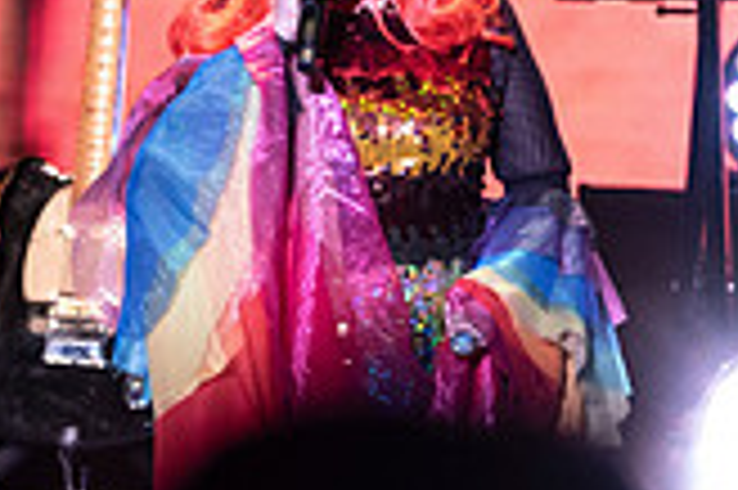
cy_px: -305
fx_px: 30309
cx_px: 558
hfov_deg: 1.4
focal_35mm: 1480
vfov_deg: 0.9
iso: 2500
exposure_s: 1/160
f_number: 5.6
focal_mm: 360
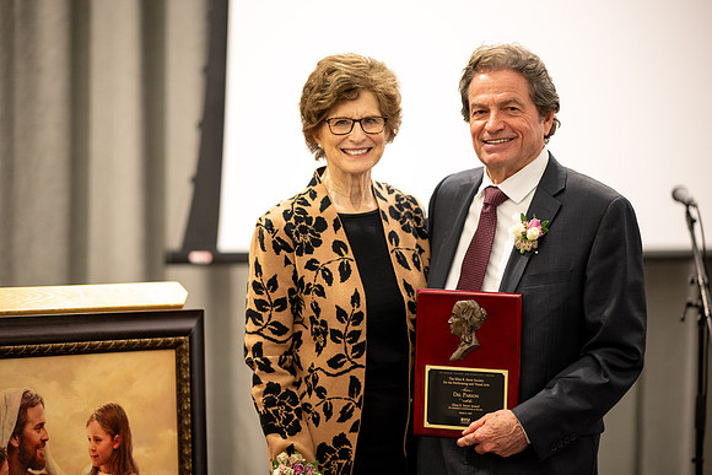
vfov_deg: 13.0
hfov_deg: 19.5
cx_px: 356
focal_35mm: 105
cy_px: 238
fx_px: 2077
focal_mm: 105
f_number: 1.6
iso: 1000
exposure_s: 1/80
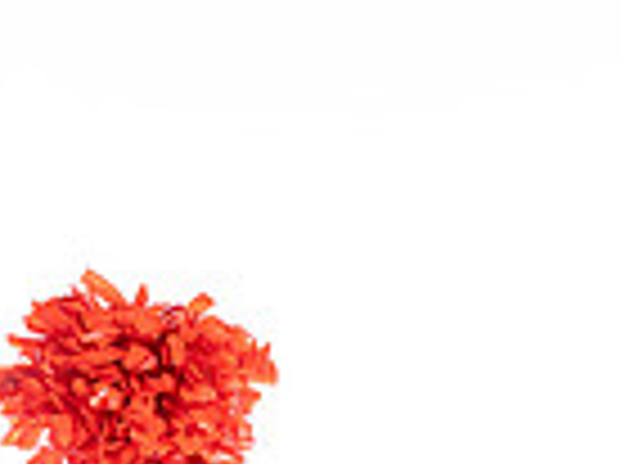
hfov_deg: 12.6
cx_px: 126
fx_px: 2812
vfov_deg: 8.8
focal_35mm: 157
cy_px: 996
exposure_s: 1/250
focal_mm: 50
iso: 400
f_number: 5.6
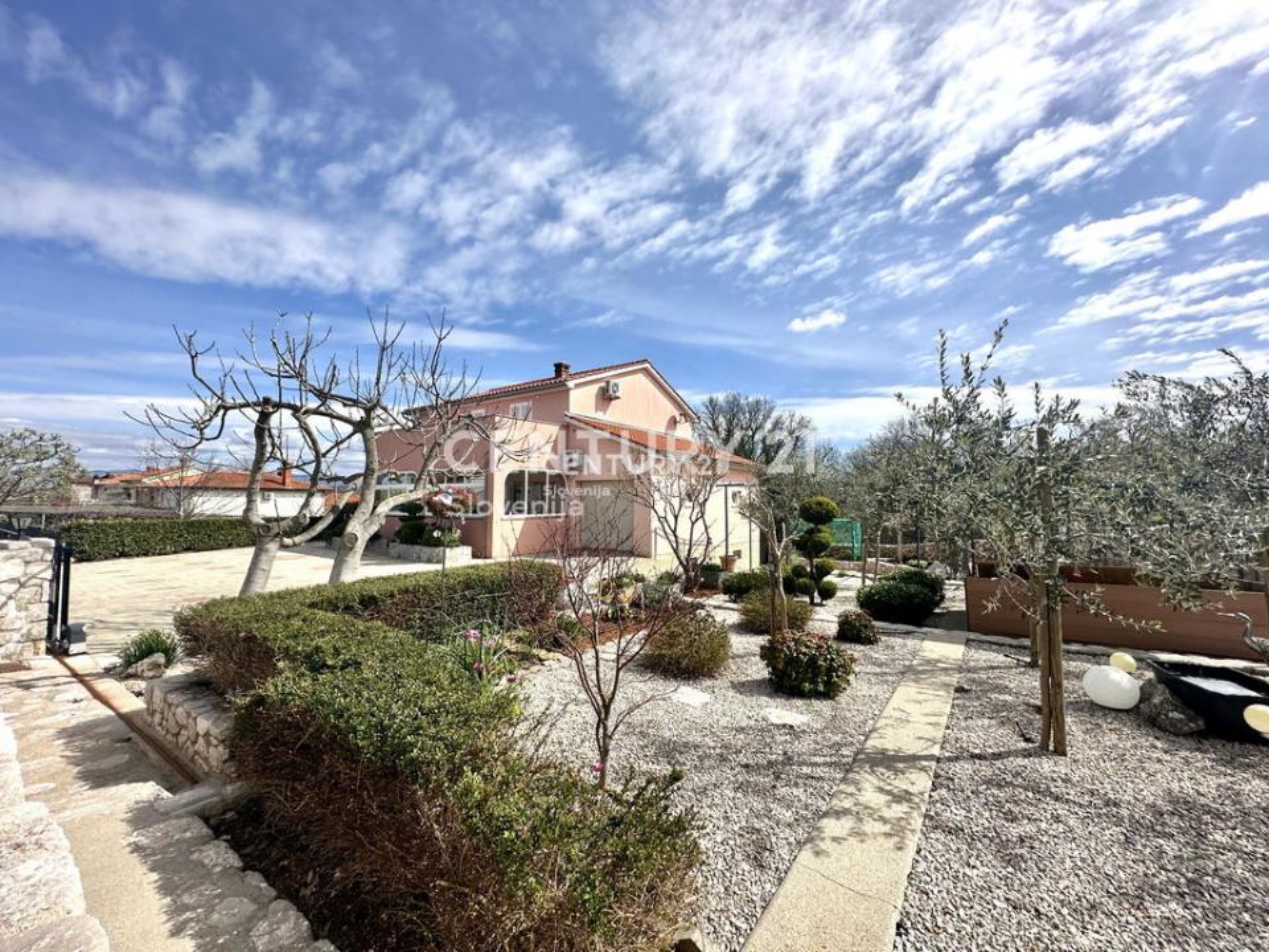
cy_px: 476
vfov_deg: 85.7
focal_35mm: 14
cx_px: 634
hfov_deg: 102.1
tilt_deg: +1.9
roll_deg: -0.4
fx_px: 513
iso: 50
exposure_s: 1/3125
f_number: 2.2
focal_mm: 2.22
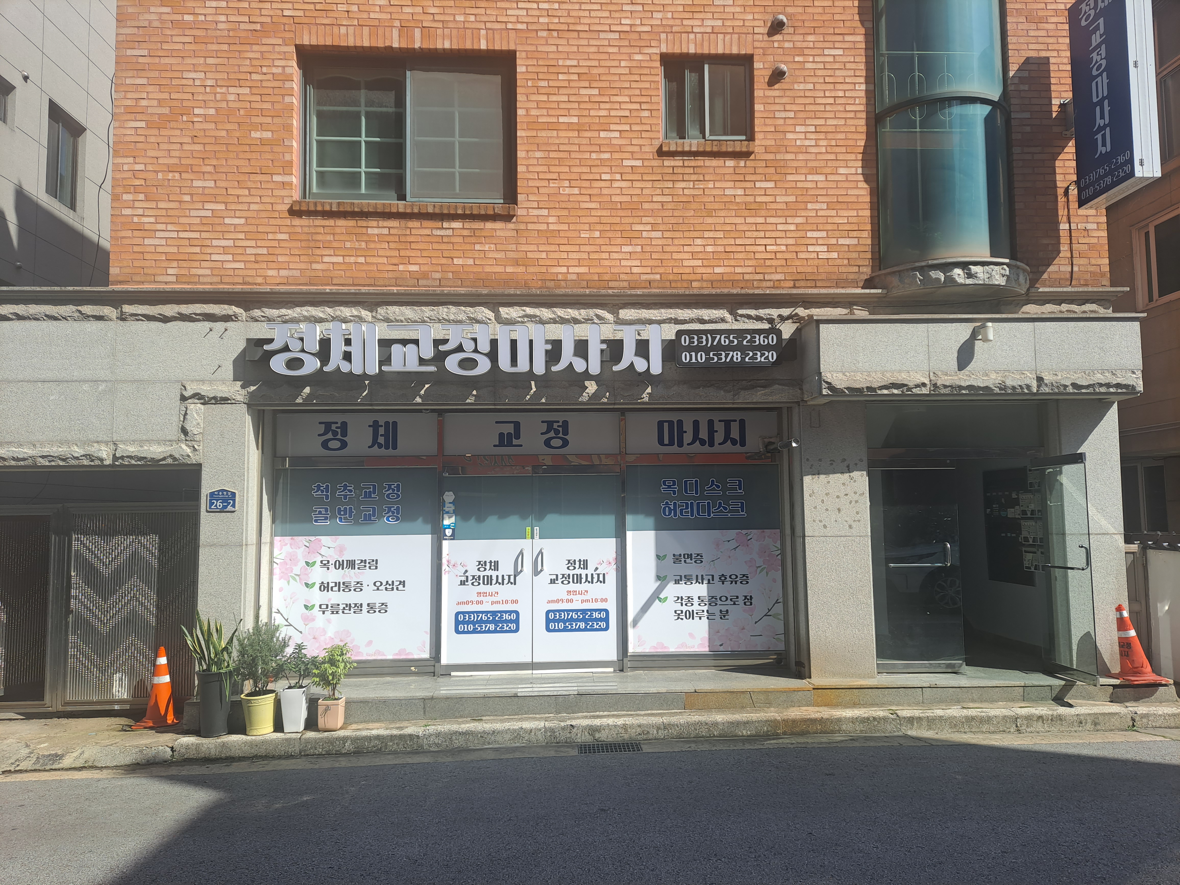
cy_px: 442
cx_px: 590
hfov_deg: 71.6
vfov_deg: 56.8
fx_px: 818
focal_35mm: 24
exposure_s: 1/884
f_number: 1.8
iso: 25
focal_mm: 5.23
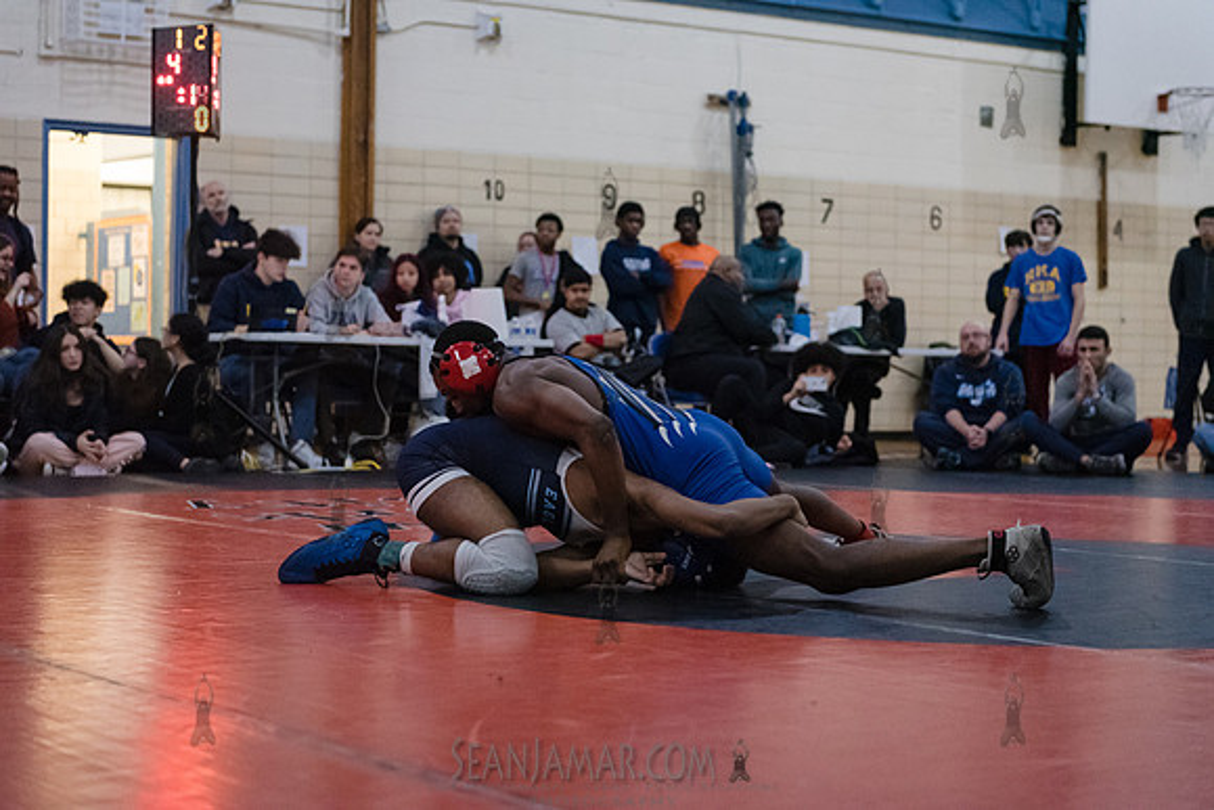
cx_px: 607
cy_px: 405
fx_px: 2361
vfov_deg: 19.5
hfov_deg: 28.8
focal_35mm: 70
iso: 8000
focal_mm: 70
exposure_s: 1/400
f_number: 3.2
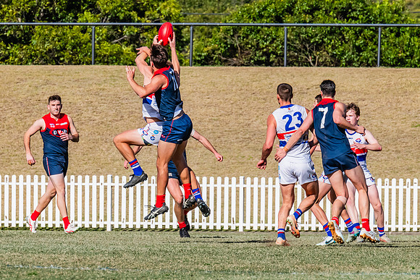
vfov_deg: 2.0
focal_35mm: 675
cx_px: 100
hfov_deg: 3.1
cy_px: 103
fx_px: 7877
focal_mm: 380
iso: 800
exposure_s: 1/1600
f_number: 13
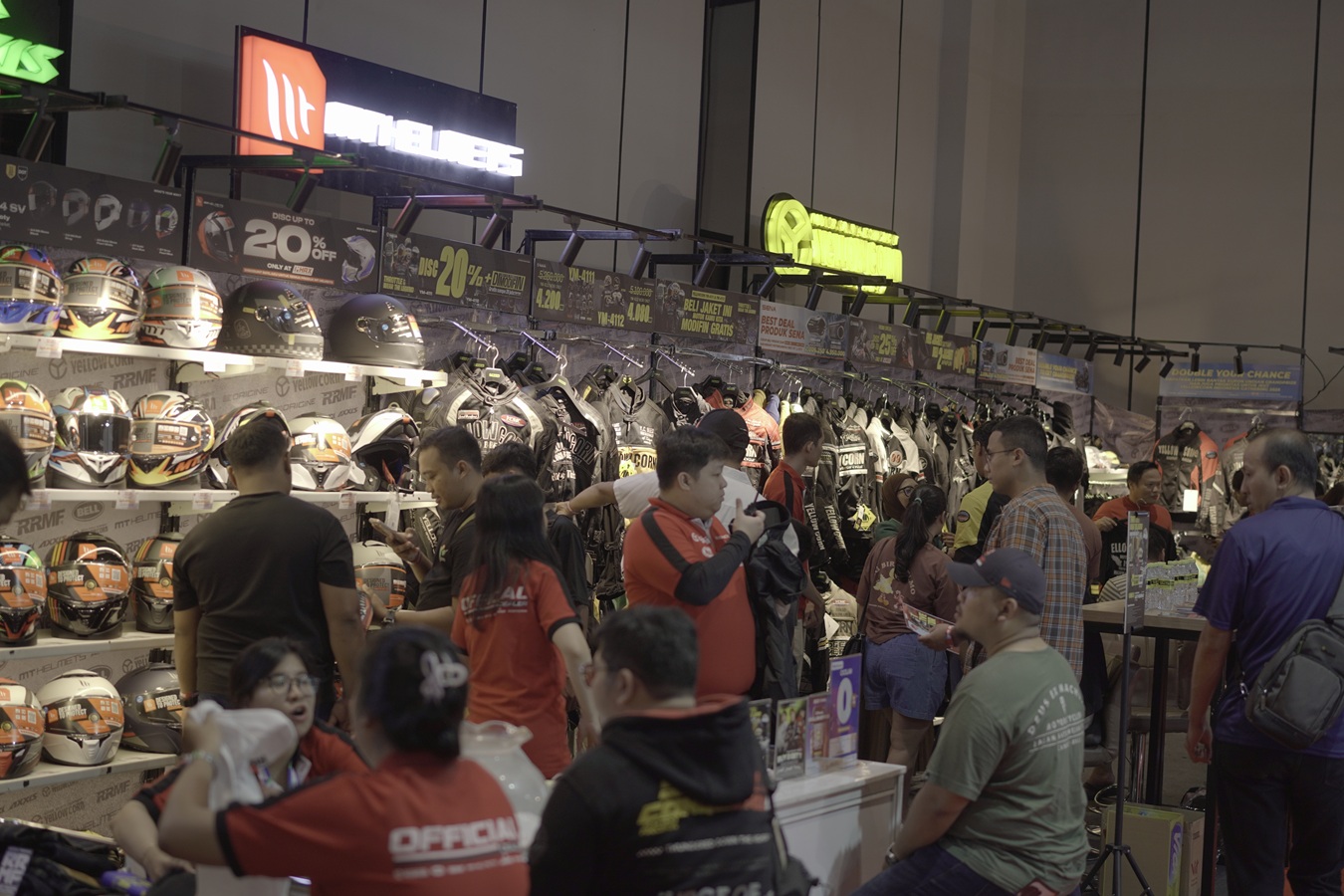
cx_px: 672
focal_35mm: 52
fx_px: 1960
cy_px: 448
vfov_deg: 25.8
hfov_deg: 37.9
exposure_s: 1/125
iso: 500
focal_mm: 35
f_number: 1.4
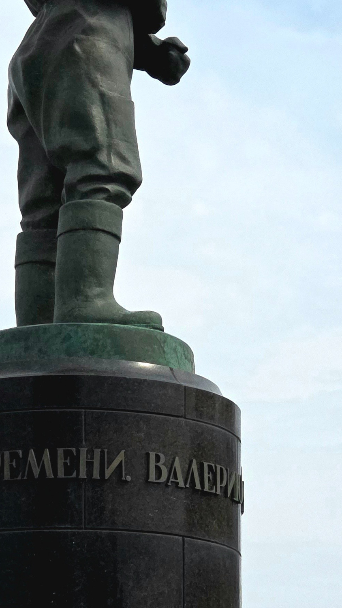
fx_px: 2756
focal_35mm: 171
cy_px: 304
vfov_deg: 12.6
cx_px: 182
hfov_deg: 7.1
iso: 50
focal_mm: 7.9
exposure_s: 1/3333
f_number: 2.4
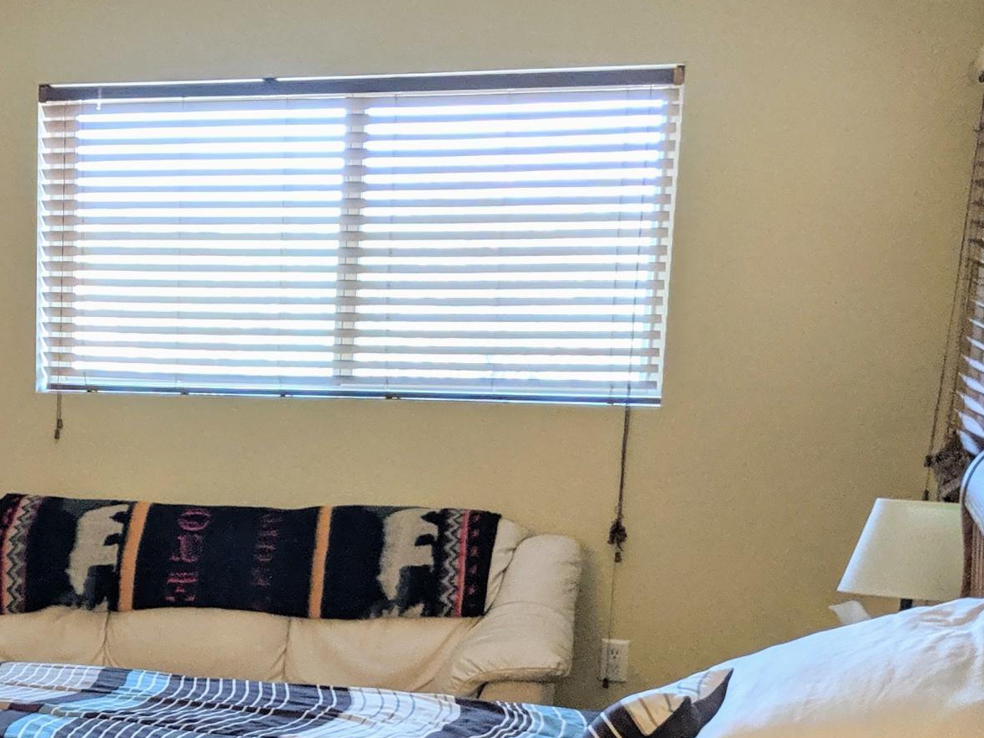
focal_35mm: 69
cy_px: 707
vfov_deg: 20.7
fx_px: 1961
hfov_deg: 26.3
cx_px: -59
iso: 259
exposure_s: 1/120
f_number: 1.8
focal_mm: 4.44
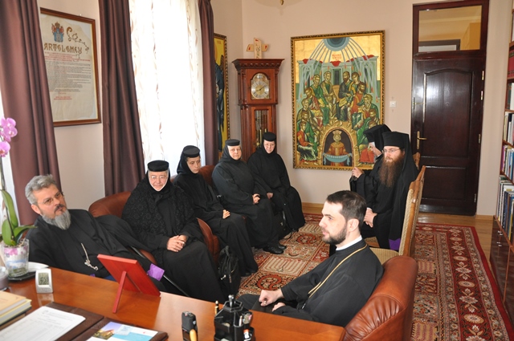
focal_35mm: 27
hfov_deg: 67.4
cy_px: 170
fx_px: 385
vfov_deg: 47.8
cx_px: 257
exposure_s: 1/60
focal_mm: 18
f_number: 3.5
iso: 800
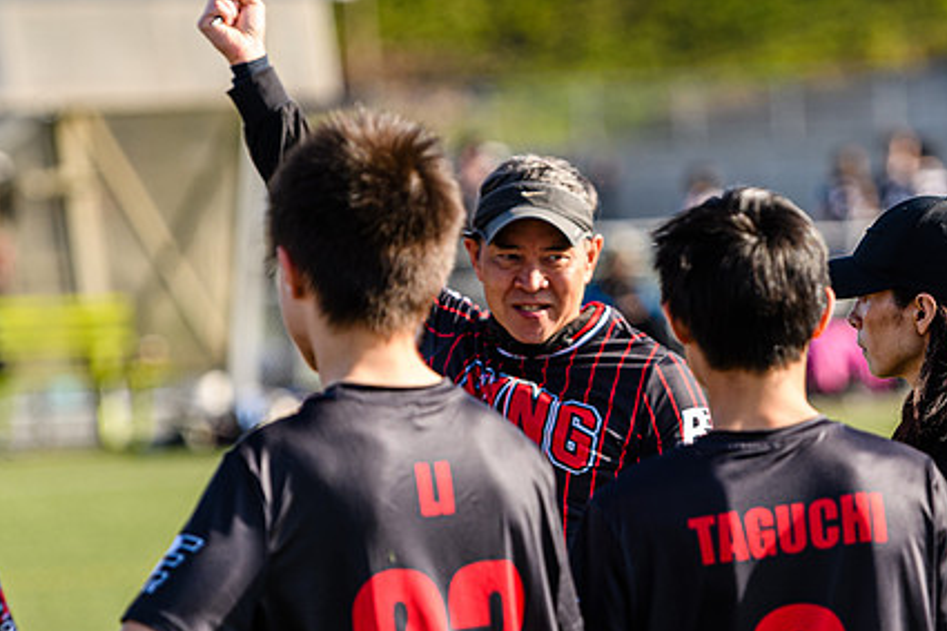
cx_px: 573
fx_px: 9729
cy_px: 323
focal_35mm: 370
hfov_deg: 5.6
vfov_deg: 3.7
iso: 160
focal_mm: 160
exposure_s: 1/1250
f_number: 3.2
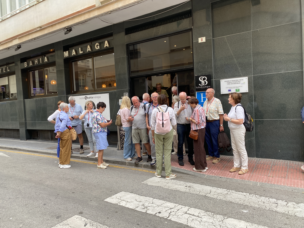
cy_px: 114
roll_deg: +2.6
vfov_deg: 53.1
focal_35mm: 26
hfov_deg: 67.3
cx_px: 152
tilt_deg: -1.8
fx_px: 228
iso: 40
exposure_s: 1/122
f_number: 1.8
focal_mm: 4.25
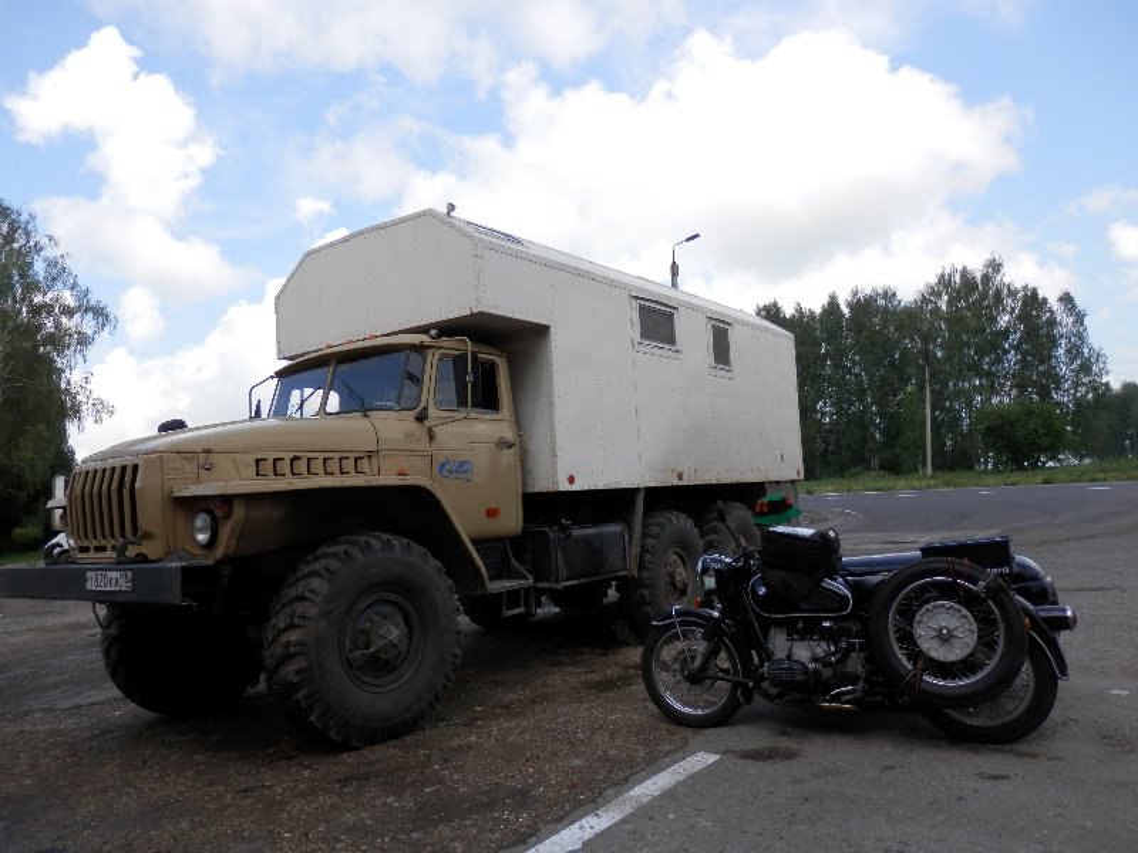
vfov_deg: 54.9
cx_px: 569
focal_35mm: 25
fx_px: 822
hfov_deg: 69.4
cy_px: 426
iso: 80
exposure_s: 1/800
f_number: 3
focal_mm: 4.5
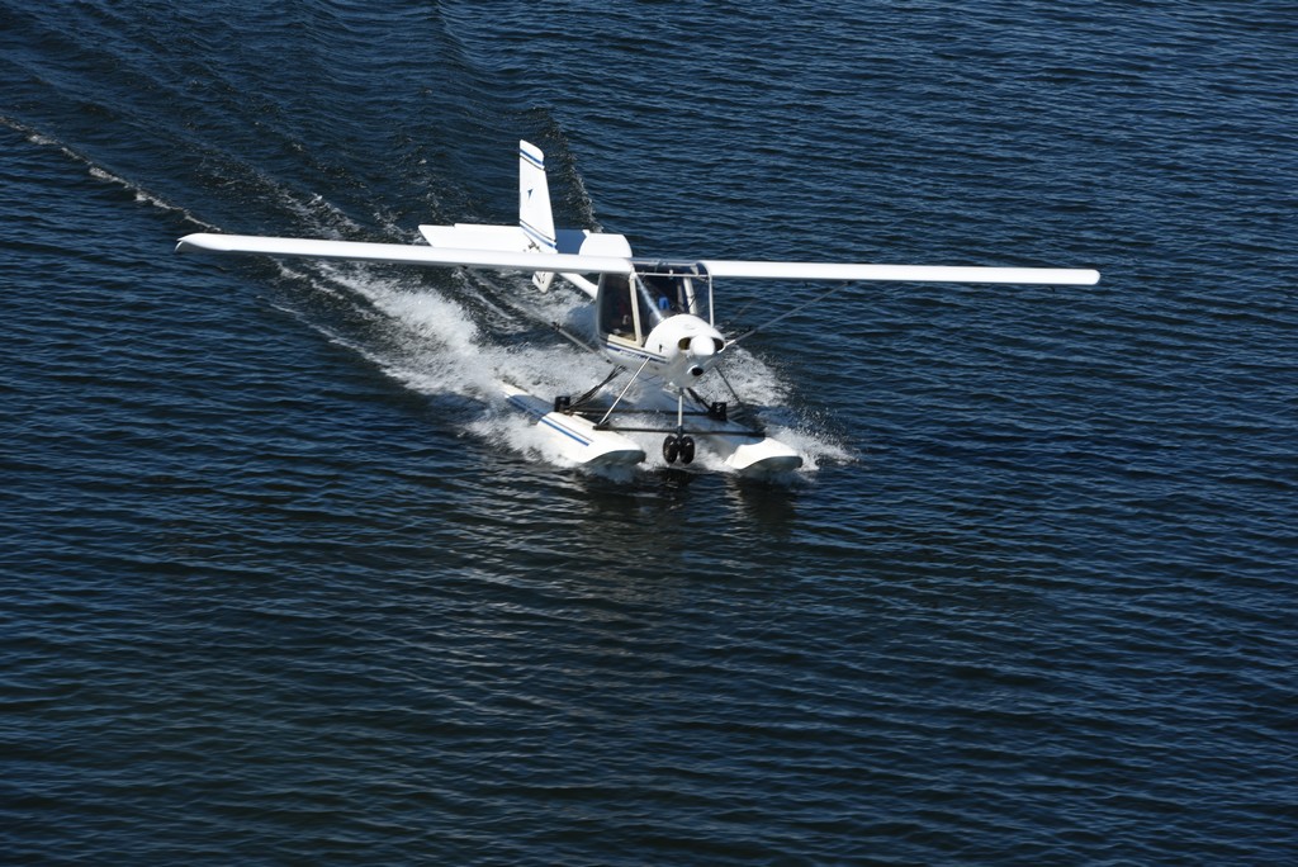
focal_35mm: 200
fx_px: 7215
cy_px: 434
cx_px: 649
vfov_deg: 6.9
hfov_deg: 10.3
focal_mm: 200
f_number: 18
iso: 125
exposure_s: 1/125
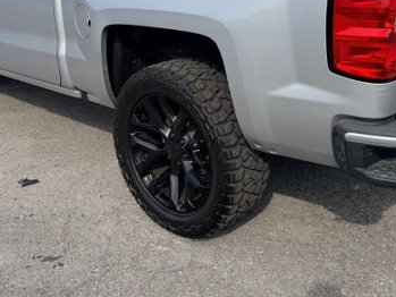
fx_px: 504
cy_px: 61
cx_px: 218
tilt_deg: -12.7
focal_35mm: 44
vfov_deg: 32.1
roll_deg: +3.2
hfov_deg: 42.9
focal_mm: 6.76
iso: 80
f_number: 1.78
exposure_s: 1/3425
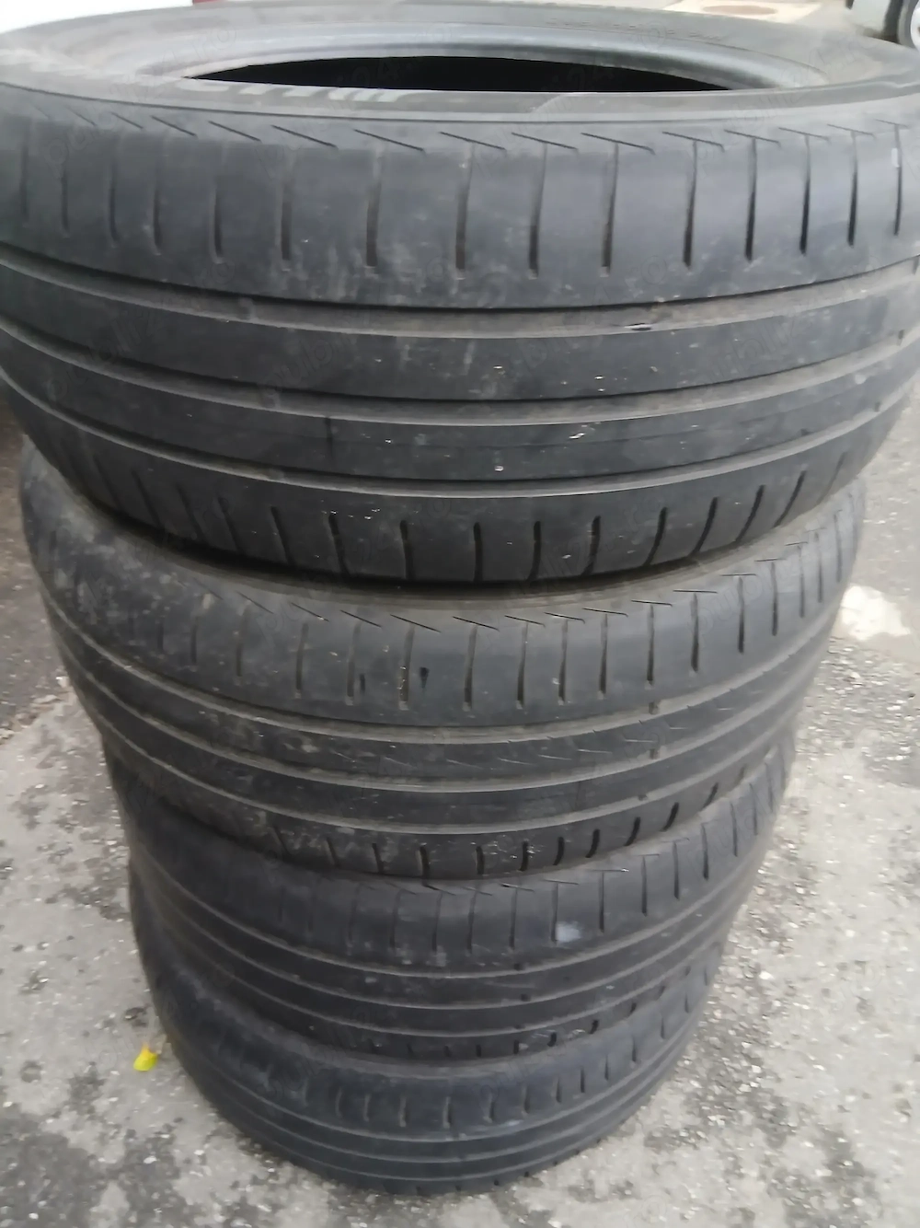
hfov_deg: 53.0
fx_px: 922
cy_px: 614
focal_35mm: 26
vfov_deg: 67.3
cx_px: 460
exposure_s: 1/50
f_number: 1.8
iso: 320
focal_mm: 3.98
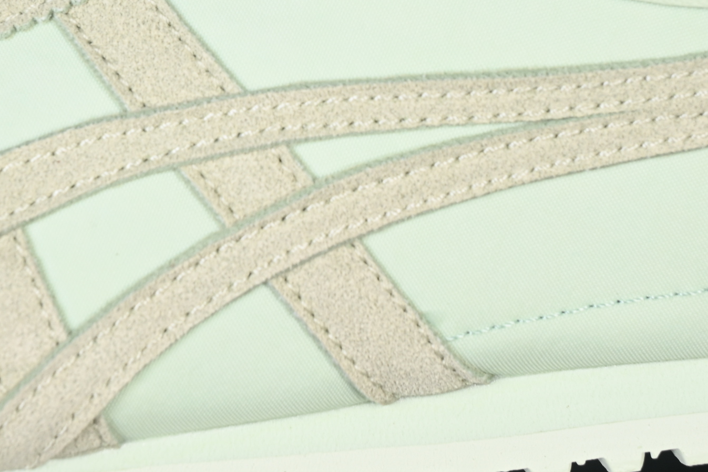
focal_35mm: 155
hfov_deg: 13.2
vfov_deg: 8.8
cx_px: 261
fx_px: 3048
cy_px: 63
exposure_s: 1/80
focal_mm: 50
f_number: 7.1
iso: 160
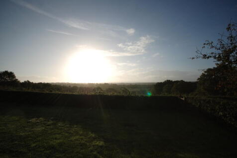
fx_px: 99
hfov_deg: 100.4
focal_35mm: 15
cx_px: 118
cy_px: 79
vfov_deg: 77.3
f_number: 4
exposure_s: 1/3200
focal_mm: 10
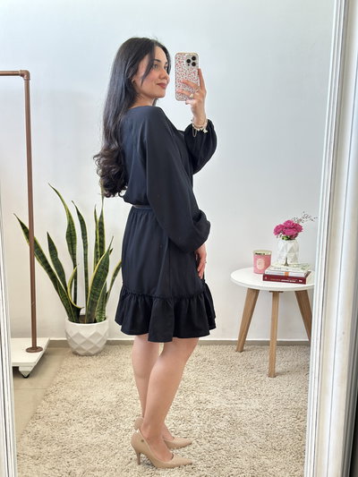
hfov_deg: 30.3
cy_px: 238
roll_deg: -1.2
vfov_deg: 39.6
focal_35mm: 48
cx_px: 179
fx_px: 662
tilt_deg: -19.3
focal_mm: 6.86
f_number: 1.78
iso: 125
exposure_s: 1/60
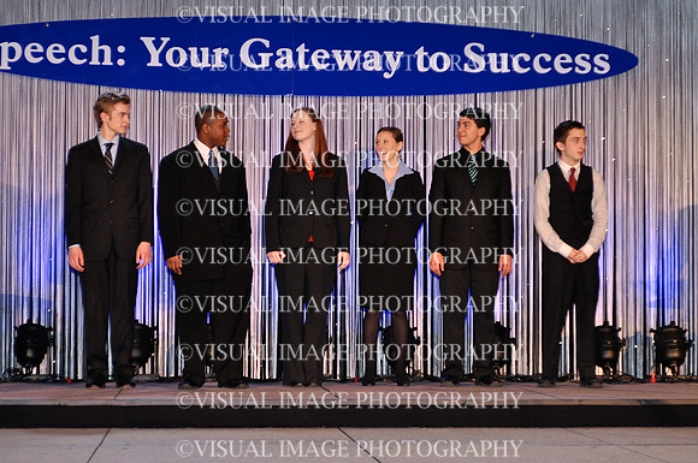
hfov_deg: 31.9
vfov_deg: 21.5
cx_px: 349
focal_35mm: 63
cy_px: 232
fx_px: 1220
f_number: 2.8
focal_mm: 42
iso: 400
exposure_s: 1/60
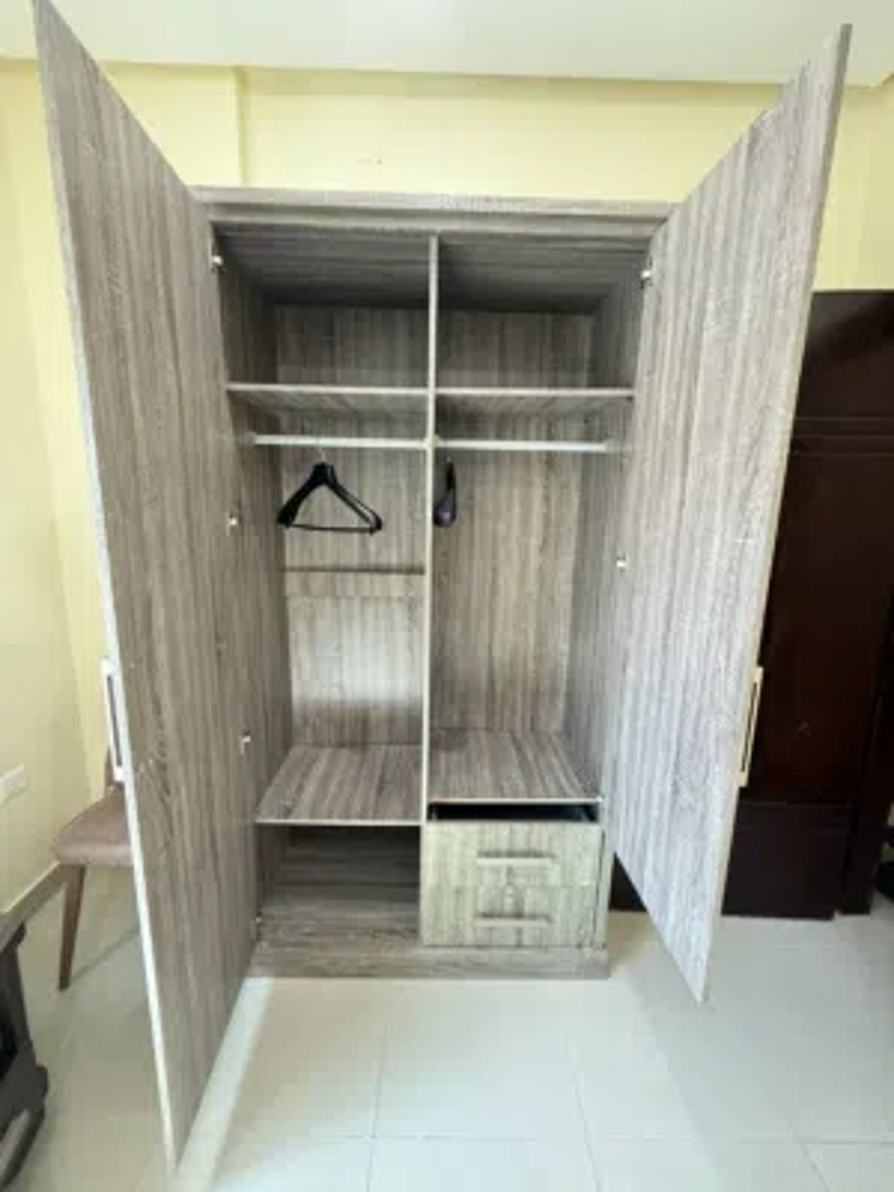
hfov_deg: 85.7
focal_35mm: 14
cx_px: 447
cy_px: 596
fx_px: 482
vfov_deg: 102.1
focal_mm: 2.22
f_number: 2.2
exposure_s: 1/60
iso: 400
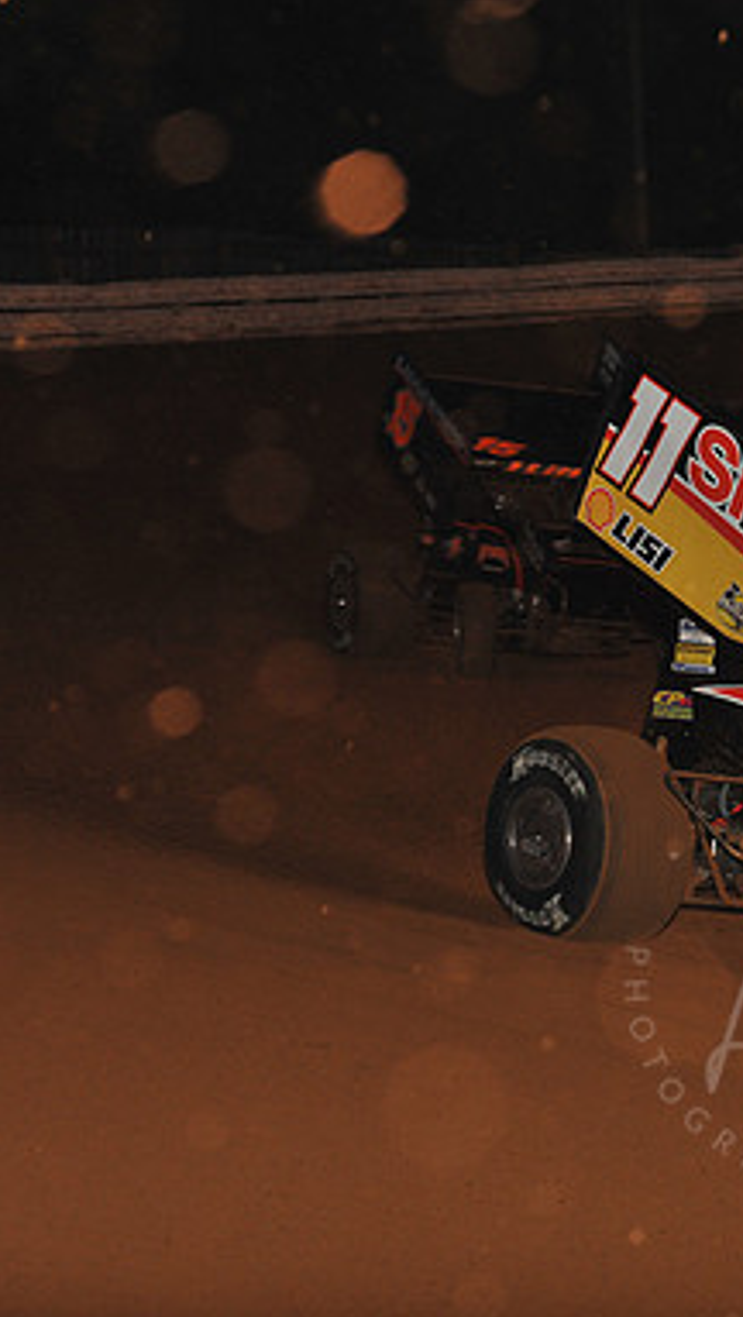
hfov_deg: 6.1
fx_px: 6921
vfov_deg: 10.9
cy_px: 660
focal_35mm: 198
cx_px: 829
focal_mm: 125
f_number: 7.1
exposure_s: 1/320
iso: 1250
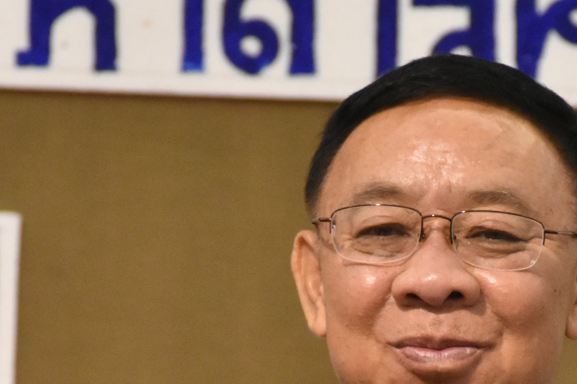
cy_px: 477
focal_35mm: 518
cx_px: 407
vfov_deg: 2.7
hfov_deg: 4.0
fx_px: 8295
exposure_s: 1/160
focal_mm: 105
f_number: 5.6
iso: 2500
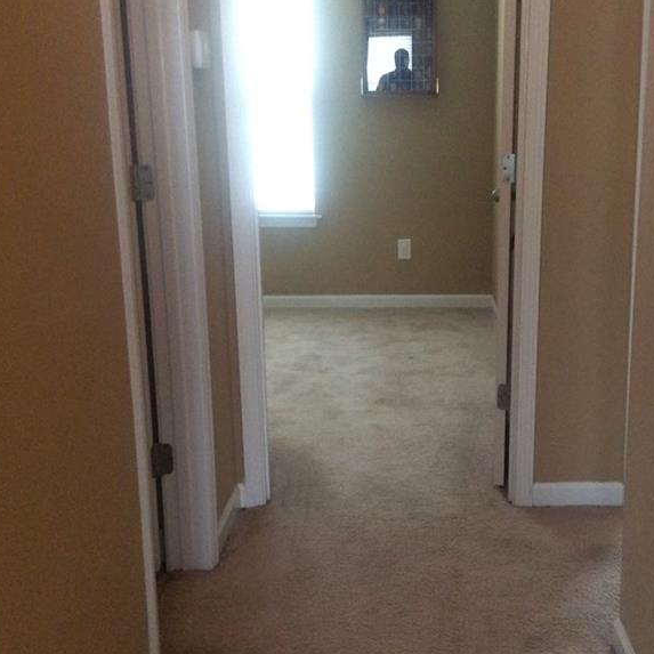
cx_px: 422
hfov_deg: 32.6
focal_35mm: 52
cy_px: 379
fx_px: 1111
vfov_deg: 32.7
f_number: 2.4
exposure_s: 1/24
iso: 200
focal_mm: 3.3
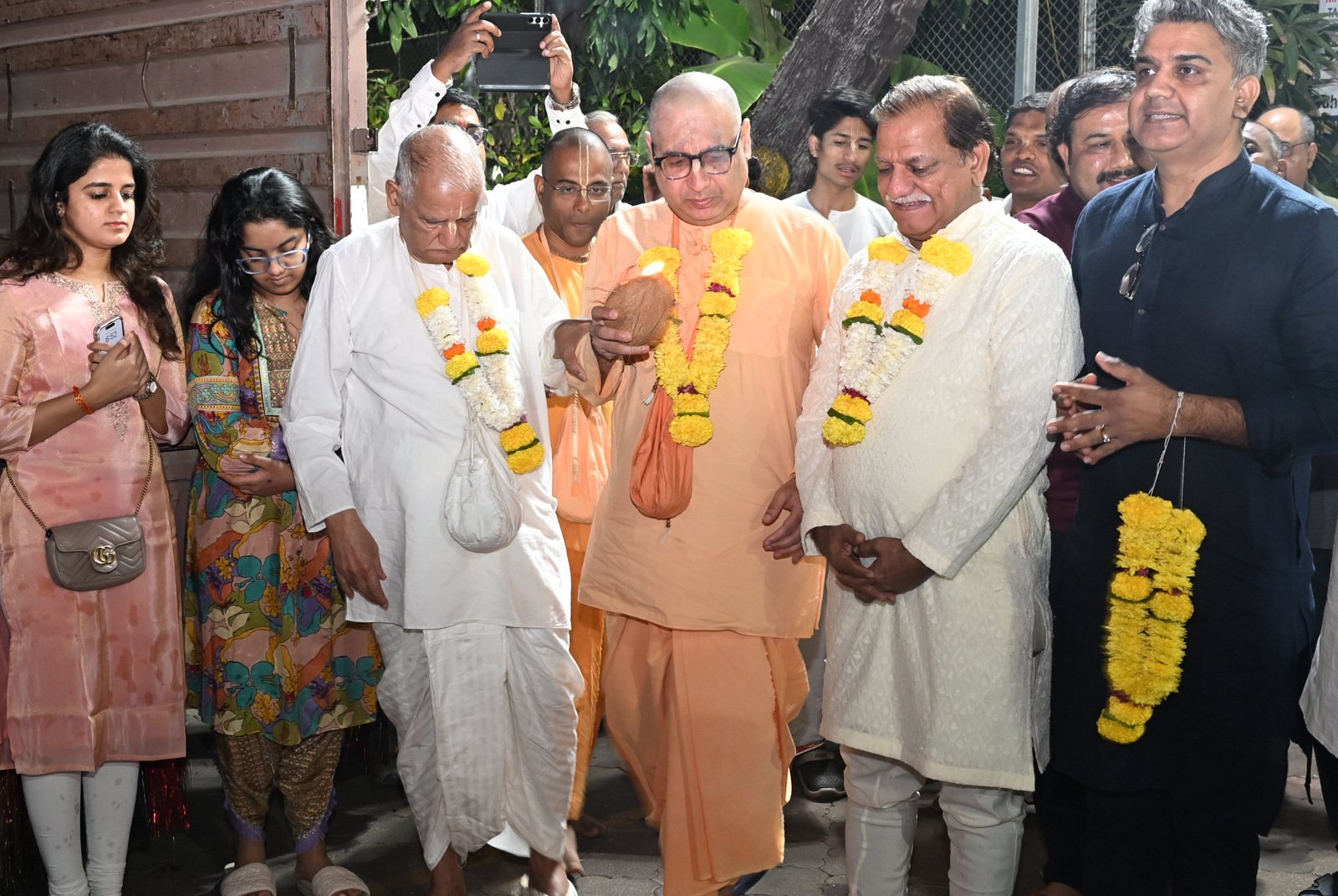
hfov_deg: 40.3
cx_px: 669
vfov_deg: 27.6
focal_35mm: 49
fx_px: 1823
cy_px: 448
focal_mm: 33
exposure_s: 1/30
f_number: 7.1
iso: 1600
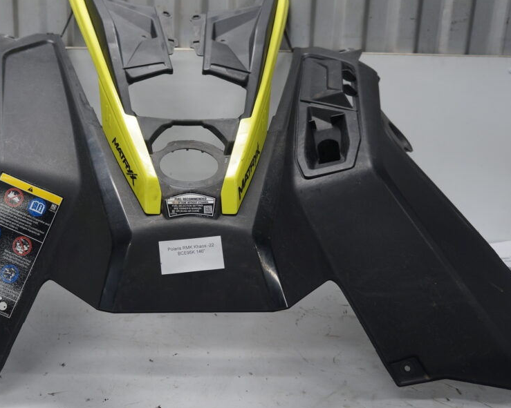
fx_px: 590
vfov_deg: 38.2
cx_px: 167
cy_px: 183
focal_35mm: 39
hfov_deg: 46.1
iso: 160
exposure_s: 1/60
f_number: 4
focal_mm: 20
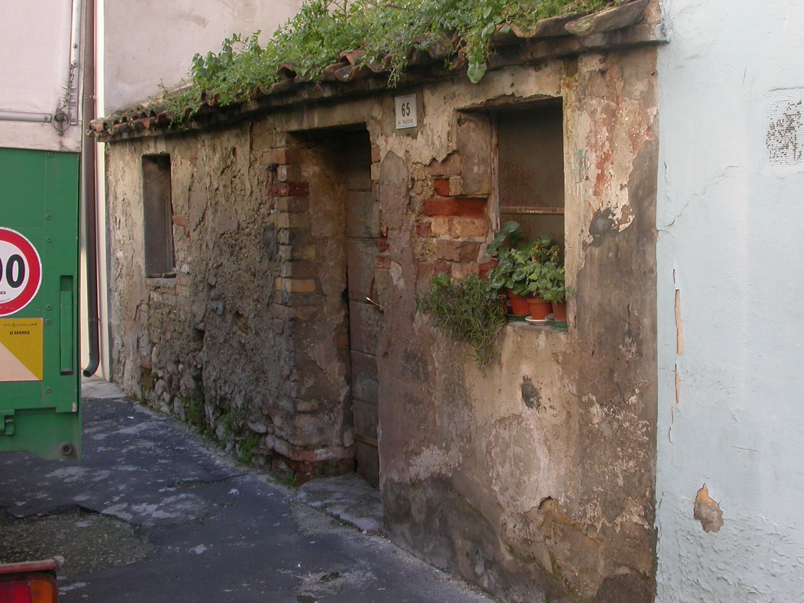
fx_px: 1092
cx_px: 476
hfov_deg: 40.3
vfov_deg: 30.9
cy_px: 269
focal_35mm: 47
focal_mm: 7.85
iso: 100
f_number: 4.2
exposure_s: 1/100
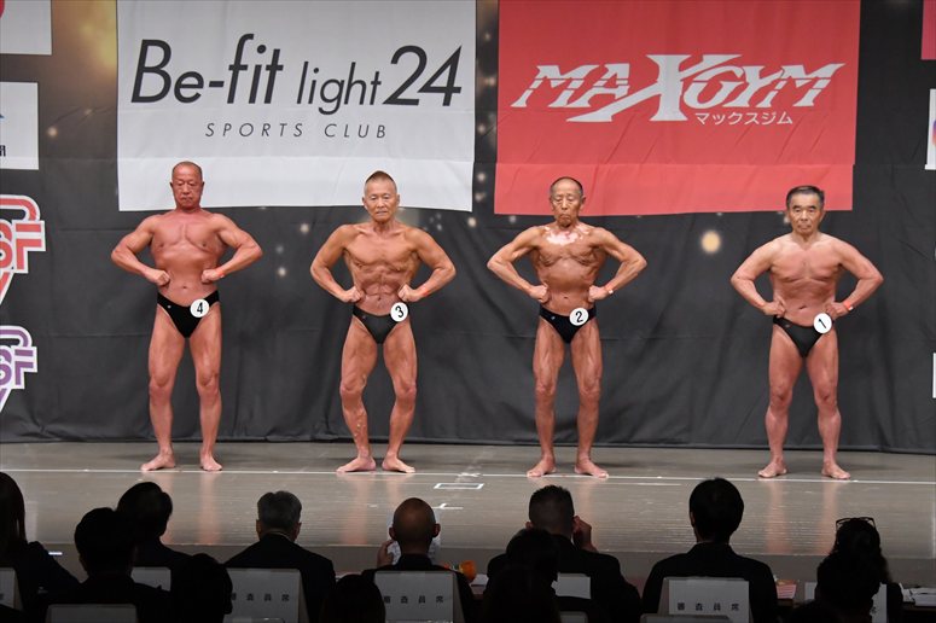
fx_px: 3508
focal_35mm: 135
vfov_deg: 10.2
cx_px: 468
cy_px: 312
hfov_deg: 15.2
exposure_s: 1/400
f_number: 5.6
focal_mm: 90
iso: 5000
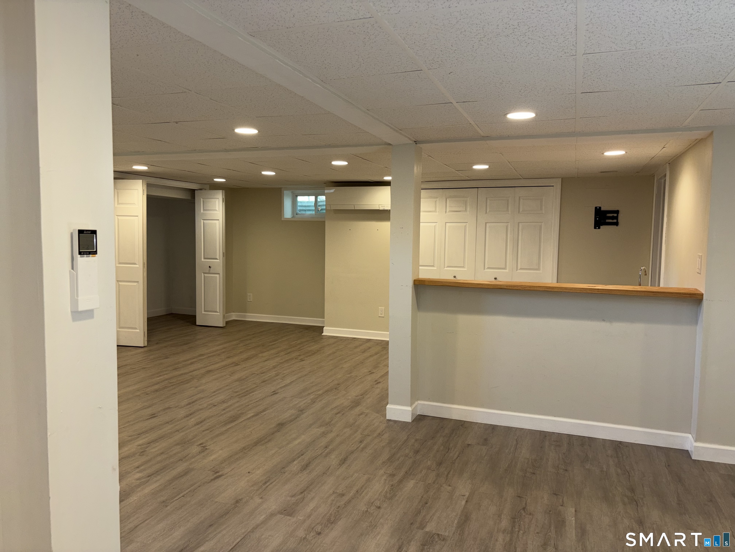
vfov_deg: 53.1
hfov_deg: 67.3
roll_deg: +0.8
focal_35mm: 26
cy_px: 276
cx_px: 368
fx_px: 552
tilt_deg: -4.3
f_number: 1.6
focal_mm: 5.96
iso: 40
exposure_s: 1/25
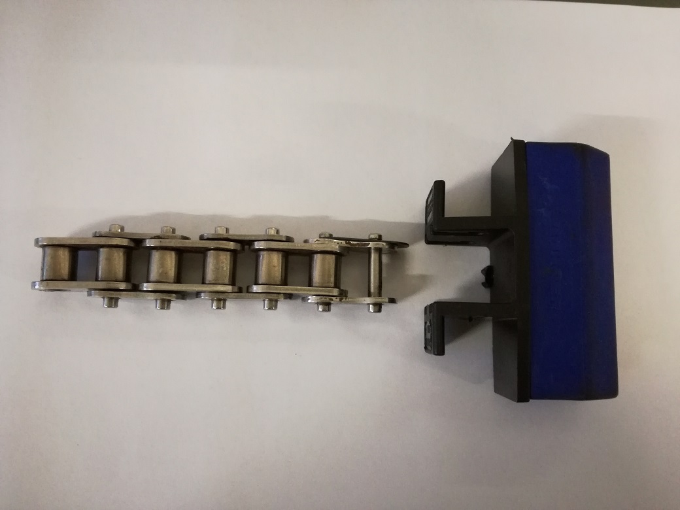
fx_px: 530
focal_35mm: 27
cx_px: 340
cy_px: 255
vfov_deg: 51.4
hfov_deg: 65.3
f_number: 2
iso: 640
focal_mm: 3.79
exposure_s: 1/20
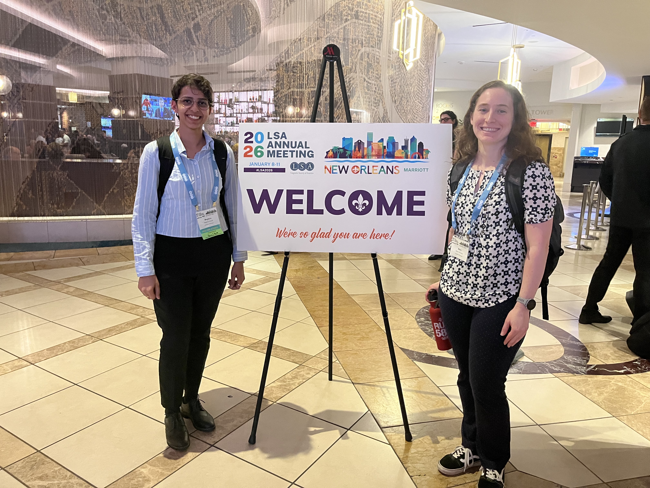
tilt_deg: -11.1
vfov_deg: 53.1
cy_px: 244
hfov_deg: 67.3
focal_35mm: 26
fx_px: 488
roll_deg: -1.5
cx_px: 325
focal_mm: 5.1
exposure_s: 1/60
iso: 500
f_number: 1.6
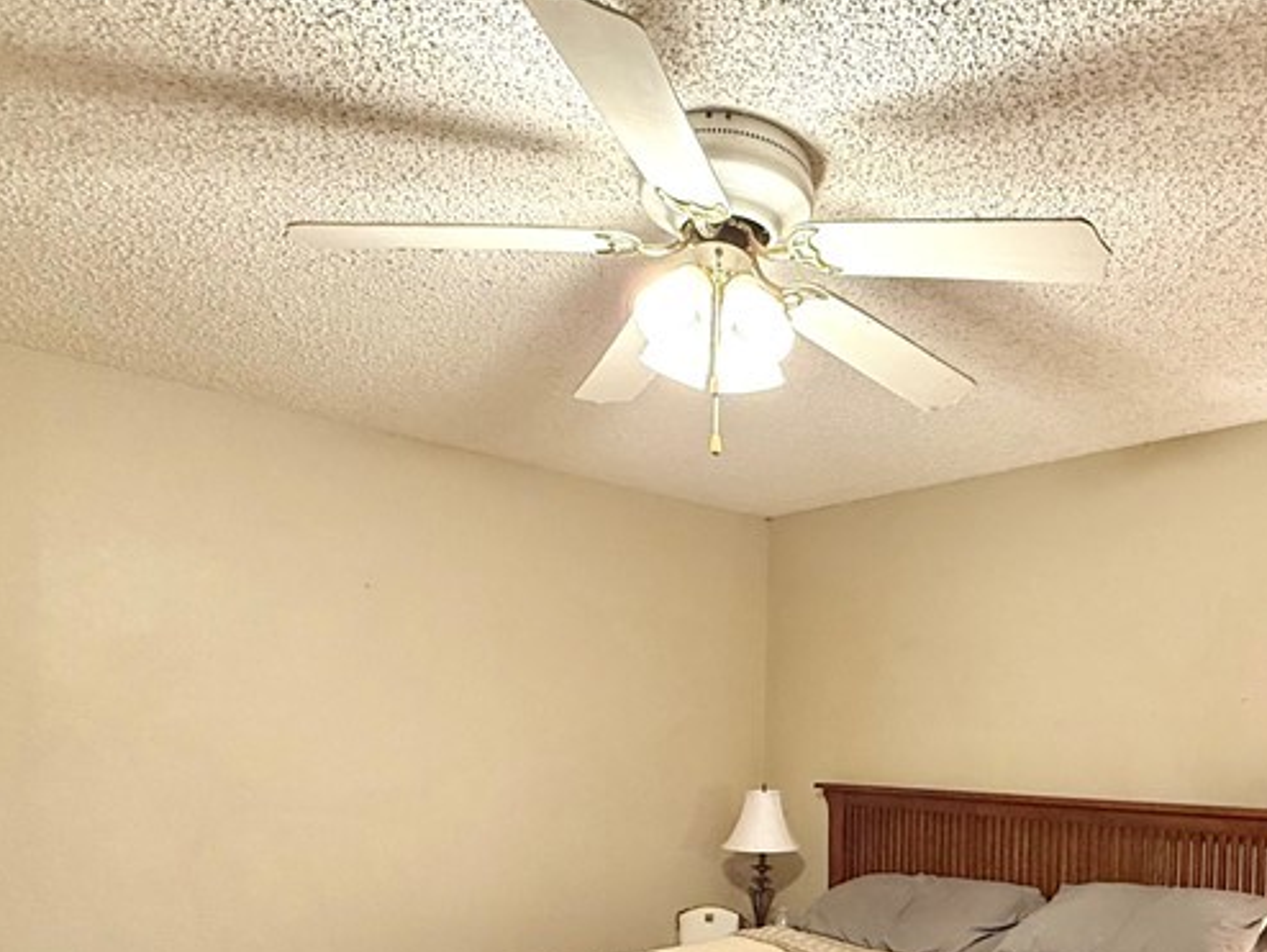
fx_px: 1062
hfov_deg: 59.5
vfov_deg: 45.8
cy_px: 762
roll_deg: -1.5
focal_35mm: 29
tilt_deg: -1.4
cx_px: 893
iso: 400
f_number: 2.2
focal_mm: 2.22
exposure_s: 1/60
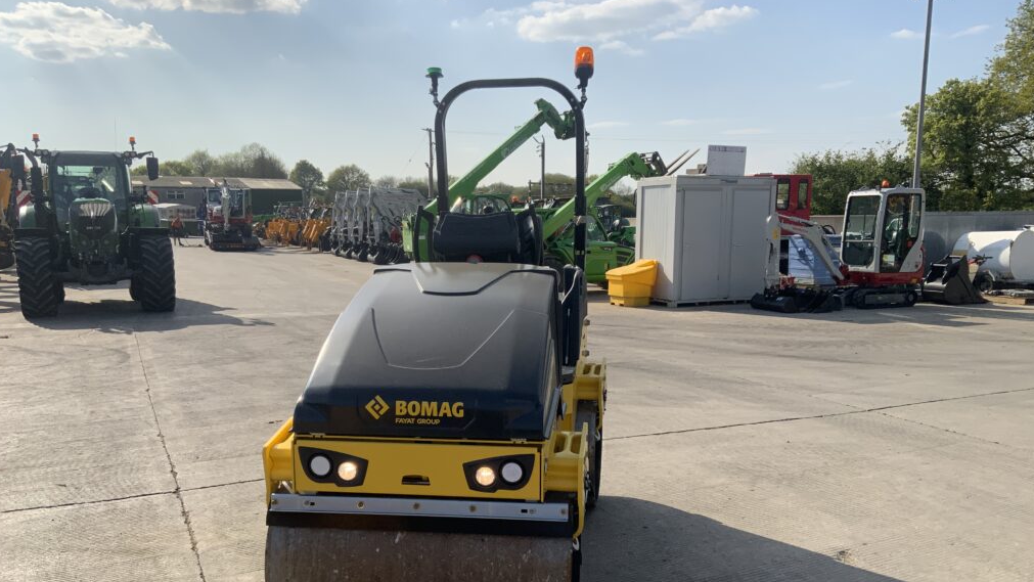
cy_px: 370
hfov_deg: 61.0
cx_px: 514
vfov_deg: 36.4
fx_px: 877
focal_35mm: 32
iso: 20
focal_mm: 3
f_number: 1.8
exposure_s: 1/2667
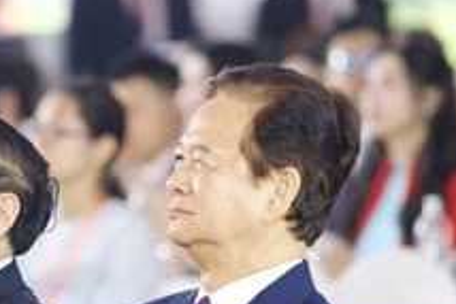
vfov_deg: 2.3
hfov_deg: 3.5
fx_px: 7567
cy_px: 239
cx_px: 81
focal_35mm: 597
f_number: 3.2
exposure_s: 1/320
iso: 1000
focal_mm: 200
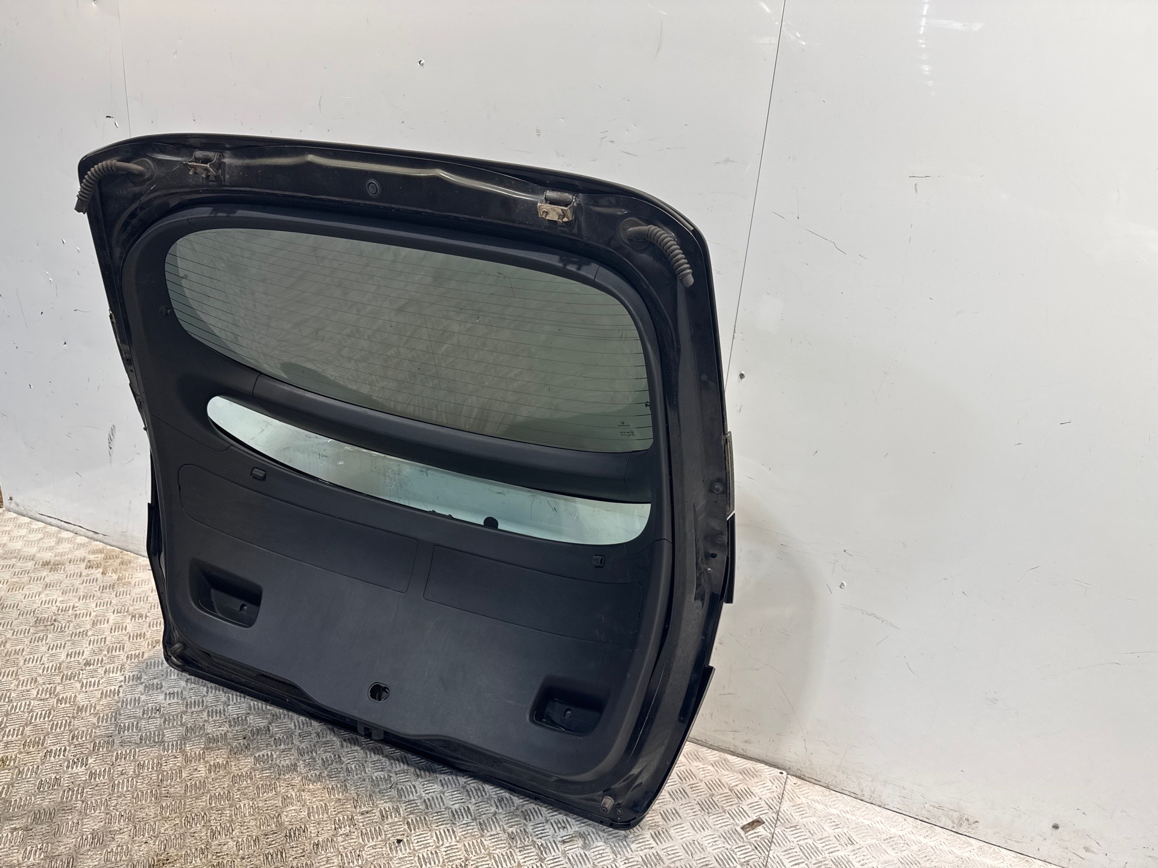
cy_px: 434
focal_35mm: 24
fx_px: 803
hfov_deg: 71.6
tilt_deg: -19.3
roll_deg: -5.5
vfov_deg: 56.8
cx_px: 579
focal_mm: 6.76
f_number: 1.78
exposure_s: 1/100
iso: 80
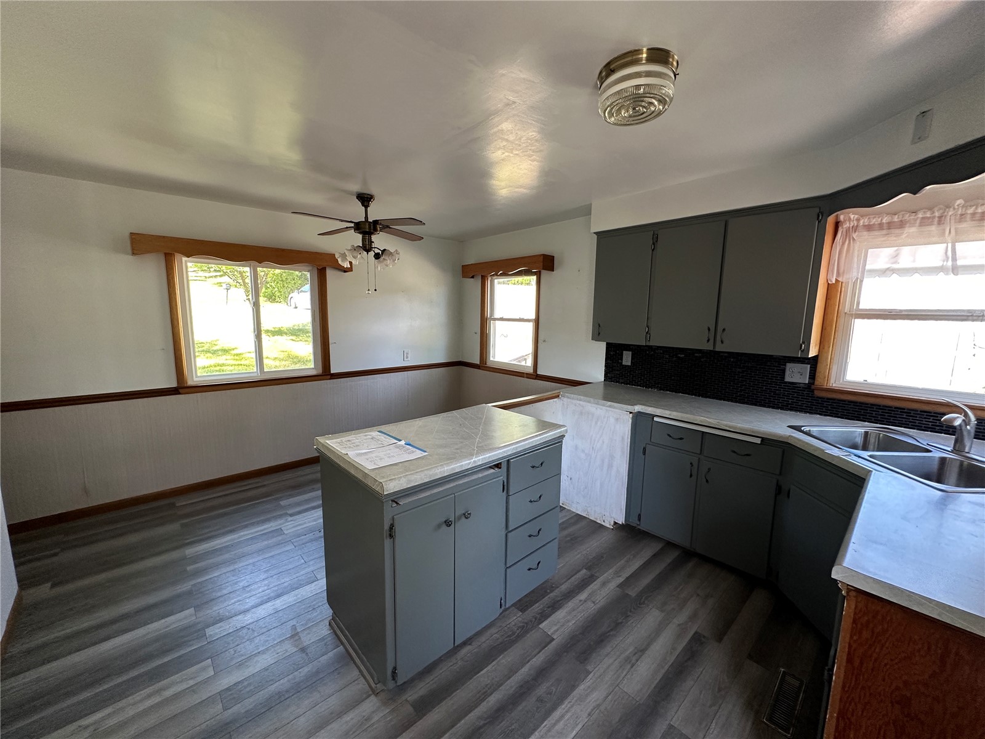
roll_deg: -1.2
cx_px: 492
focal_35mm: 14
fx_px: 398
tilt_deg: -7.7
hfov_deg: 102.1
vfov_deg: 85.7
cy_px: 370
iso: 160
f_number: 2.2
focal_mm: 2.22
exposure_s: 1/99
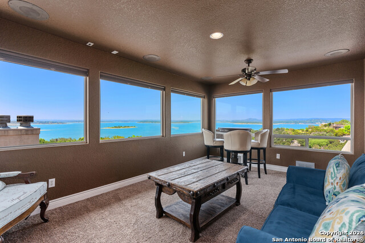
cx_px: 182
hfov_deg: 96.7
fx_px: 162
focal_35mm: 16
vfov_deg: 73.8
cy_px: 122
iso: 320
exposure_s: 1/50
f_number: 7.1
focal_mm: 16
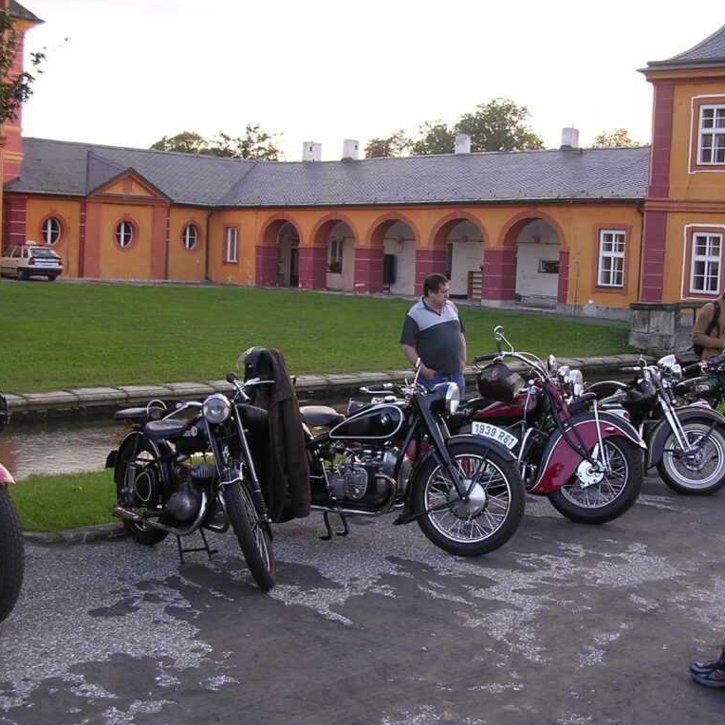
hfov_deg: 37.4
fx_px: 1066
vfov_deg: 37.6
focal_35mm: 45
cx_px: 428
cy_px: 363
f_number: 2.8
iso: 100
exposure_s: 1/62.1
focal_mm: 5.8
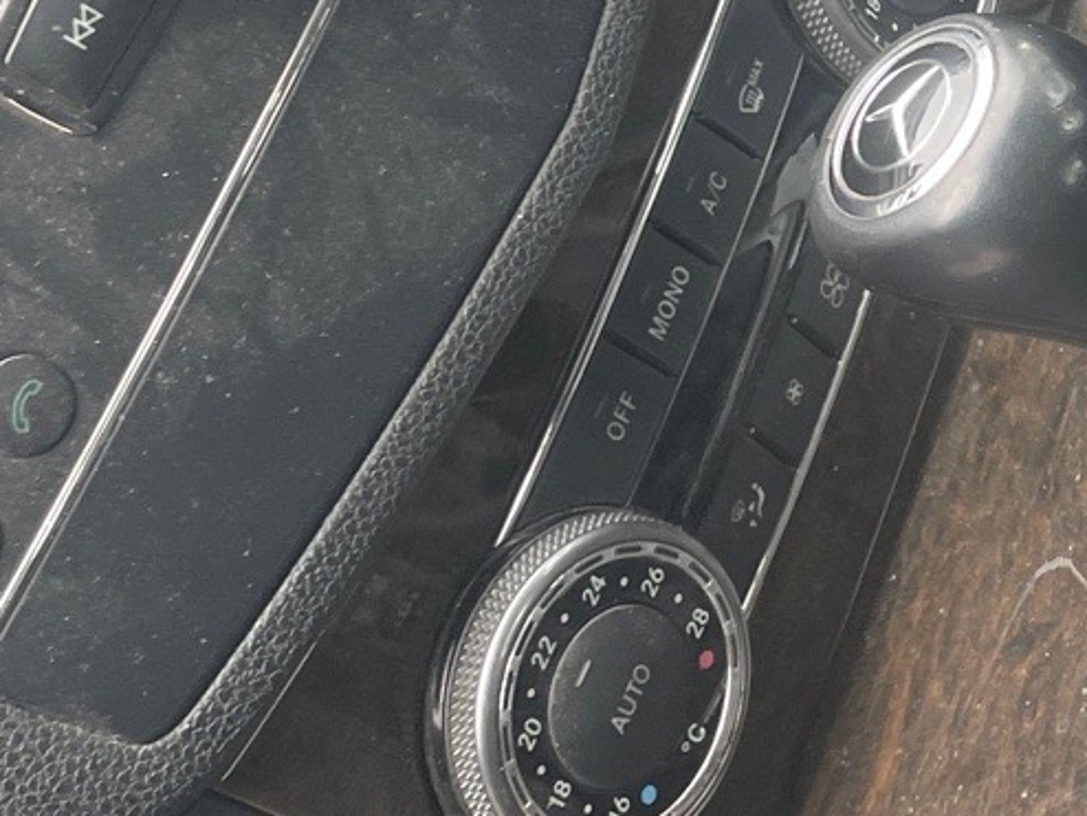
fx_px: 3173
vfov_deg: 14.4
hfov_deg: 18.4
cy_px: -46
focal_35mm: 101
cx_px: 1329
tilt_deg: -52.6
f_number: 1.6
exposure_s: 1/121
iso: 64
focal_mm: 4.2
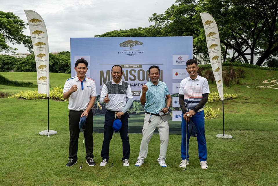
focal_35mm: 38
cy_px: 93
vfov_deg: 35.1
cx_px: 139
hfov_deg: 50.7
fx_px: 293
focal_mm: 38
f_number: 8
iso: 250
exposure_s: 1/400
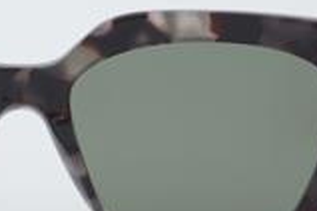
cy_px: 113
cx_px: 24
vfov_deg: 10.4
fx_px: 1165
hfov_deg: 15.3
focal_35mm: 132
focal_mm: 35
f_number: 32
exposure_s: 1/3
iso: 100
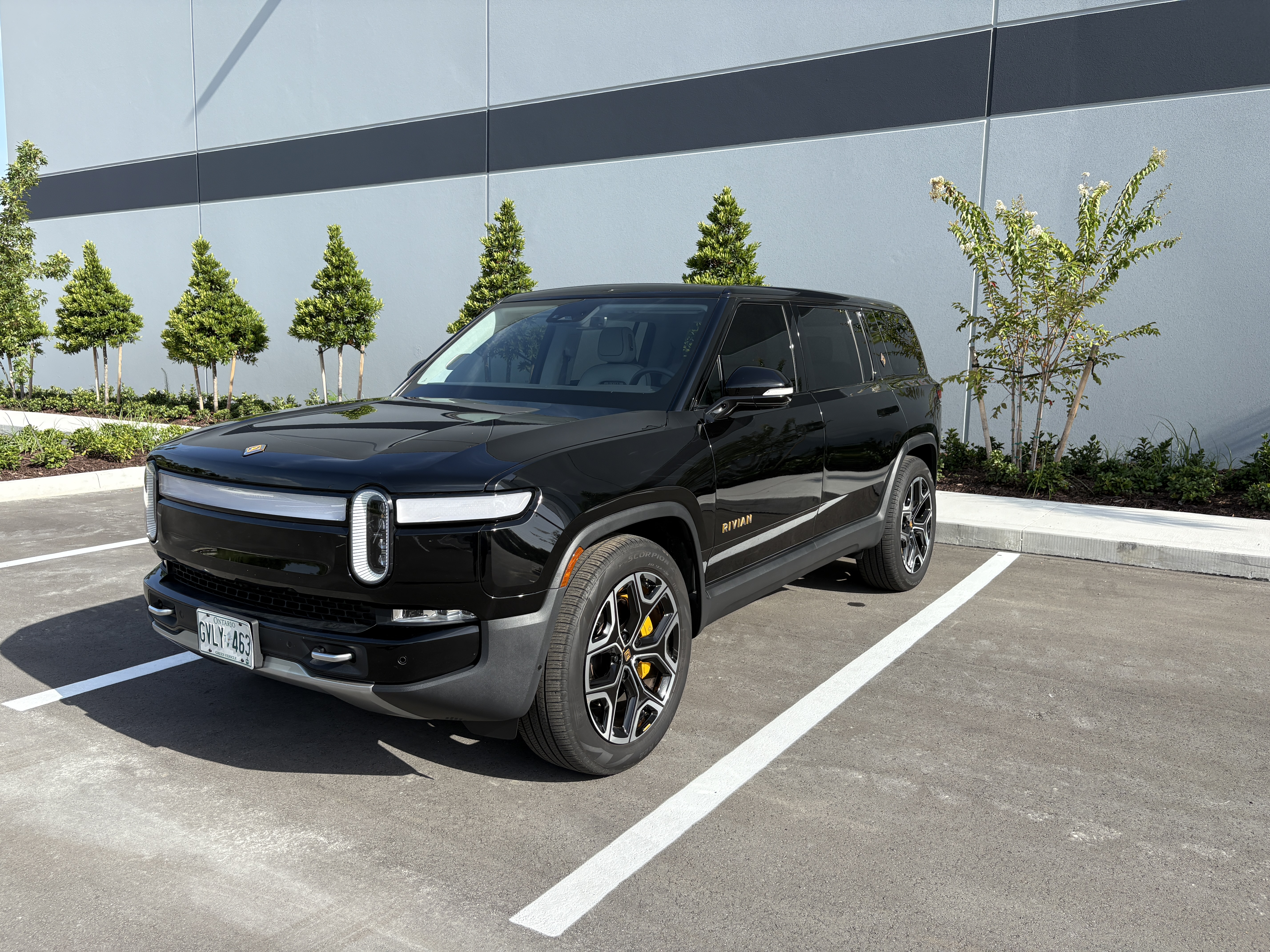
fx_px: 954
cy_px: 476
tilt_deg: -5.9
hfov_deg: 67.3
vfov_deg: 53.1
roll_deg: -0.9
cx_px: 635
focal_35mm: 26
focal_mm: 5.96
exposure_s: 1/1901
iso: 64
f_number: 1.6
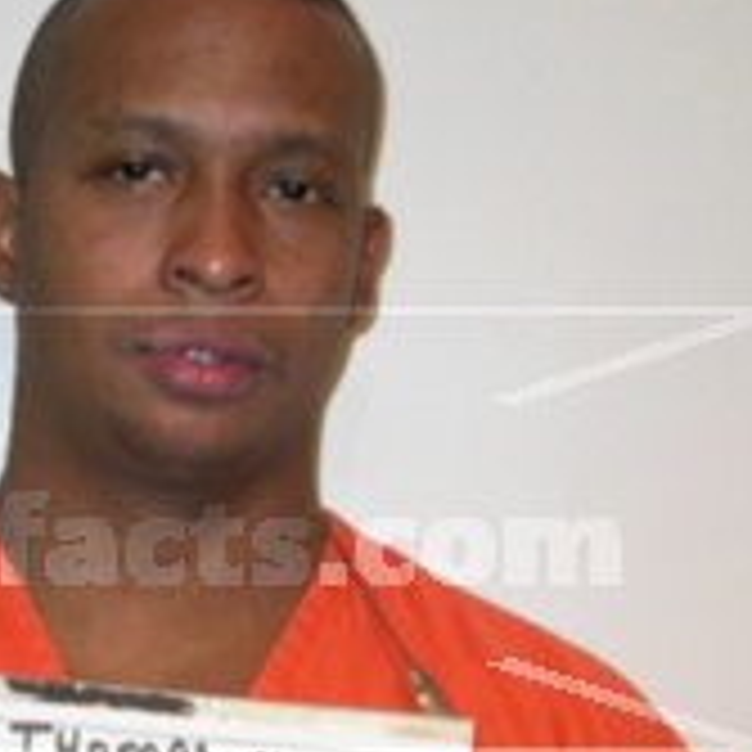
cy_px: 534
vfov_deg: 13.4
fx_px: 3195
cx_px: 106
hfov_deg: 13.3
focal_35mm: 130
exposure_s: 1/60.3
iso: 100
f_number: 3.3
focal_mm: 14.7
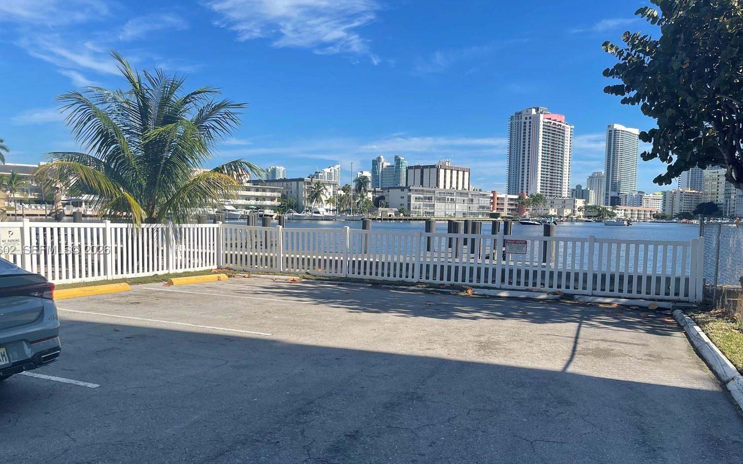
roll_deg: +0.0
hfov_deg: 62.9
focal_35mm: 30
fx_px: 608
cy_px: 250
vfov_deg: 41.8
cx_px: 357
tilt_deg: -4.3
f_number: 1.6
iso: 32
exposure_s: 1/3788
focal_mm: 5.1
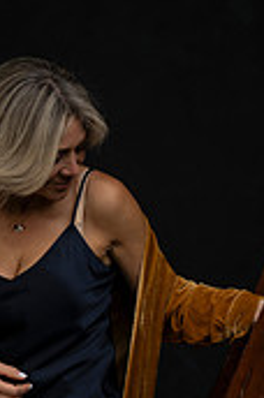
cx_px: 25
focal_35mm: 223
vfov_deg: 9.1
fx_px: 2463
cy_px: 463
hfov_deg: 6.1
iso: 125
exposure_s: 1/200
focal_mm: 85
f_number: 6.3
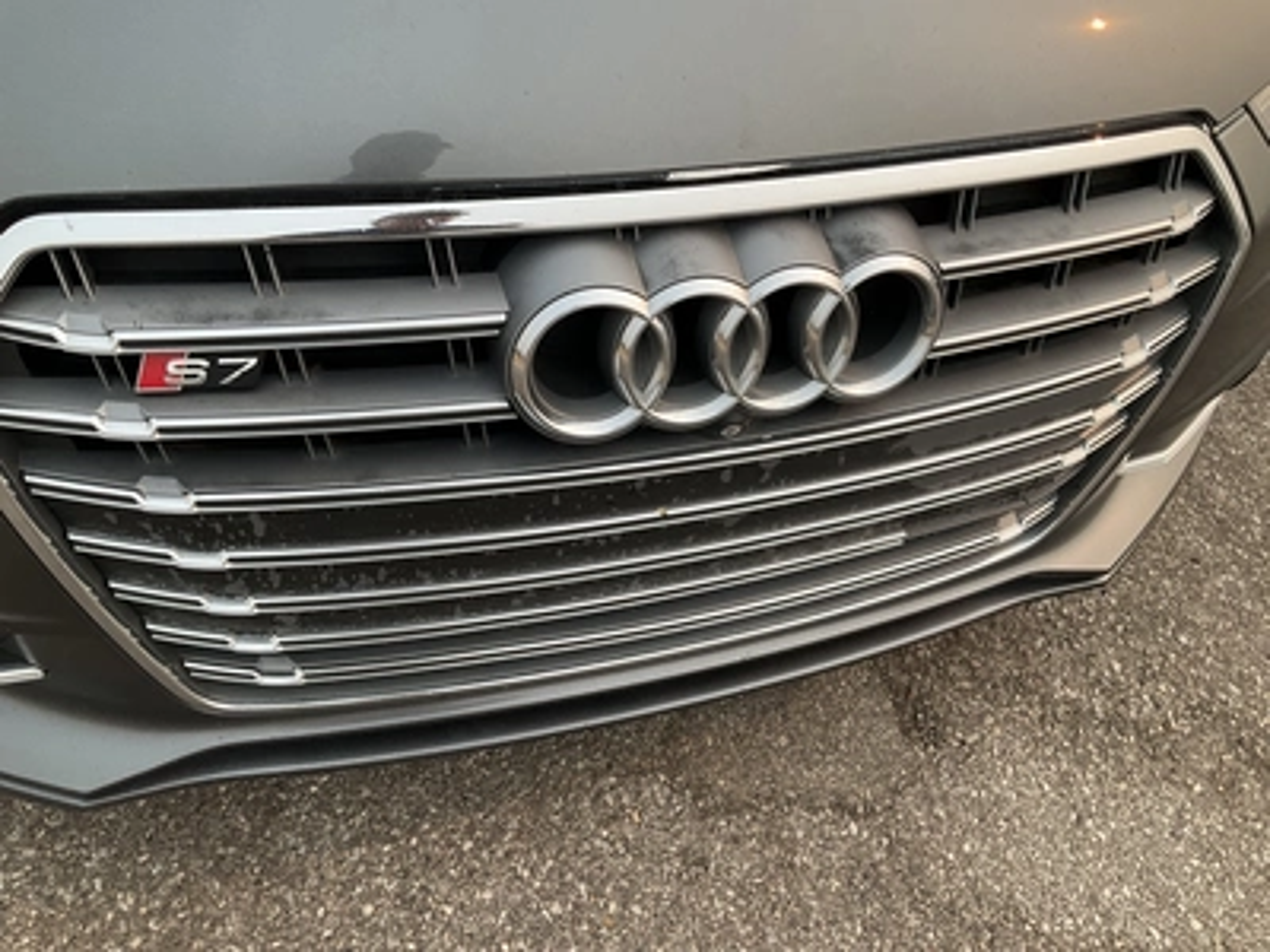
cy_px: 476
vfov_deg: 48.2
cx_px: 635
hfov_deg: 61.7
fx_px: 1064
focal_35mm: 29
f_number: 1.8
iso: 25
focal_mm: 3
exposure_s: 1/683
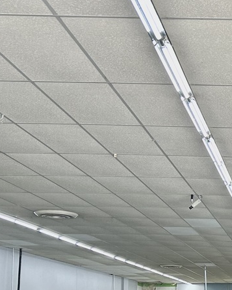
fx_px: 704
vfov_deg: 22.5
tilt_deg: +3.8
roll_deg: -0.1
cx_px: 315
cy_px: 283
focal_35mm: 82
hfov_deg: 17.4
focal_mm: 5.7
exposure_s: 1/158
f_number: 1.5
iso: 64
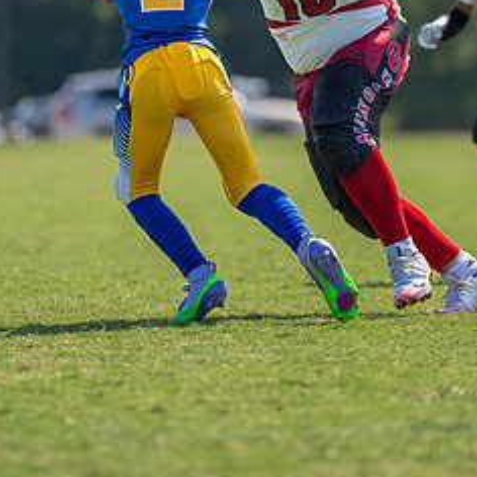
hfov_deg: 3.4
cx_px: 275
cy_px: 71
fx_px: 8044
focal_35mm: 516
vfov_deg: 3.4
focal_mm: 200
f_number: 2.8
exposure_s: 1/2000
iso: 100
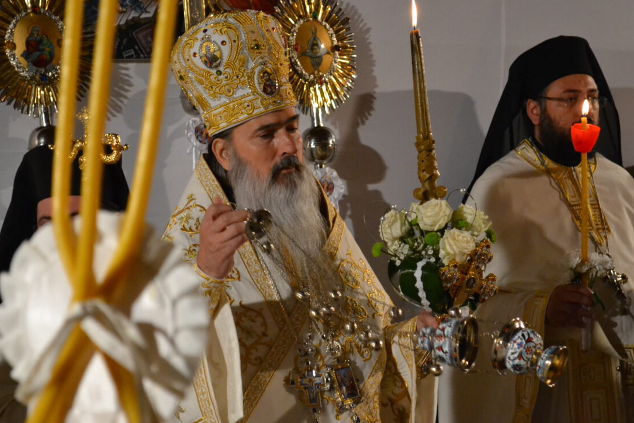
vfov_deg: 14.3
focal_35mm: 96
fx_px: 1683
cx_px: 287
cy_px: 235
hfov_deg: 21.3
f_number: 5.6
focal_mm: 55
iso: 3200
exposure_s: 1/125
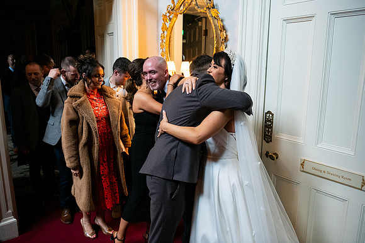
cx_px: 182
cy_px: 122
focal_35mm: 28
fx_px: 284
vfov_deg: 46.4
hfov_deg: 65.5
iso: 1600
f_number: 3.5
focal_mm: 28
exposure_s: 1/160
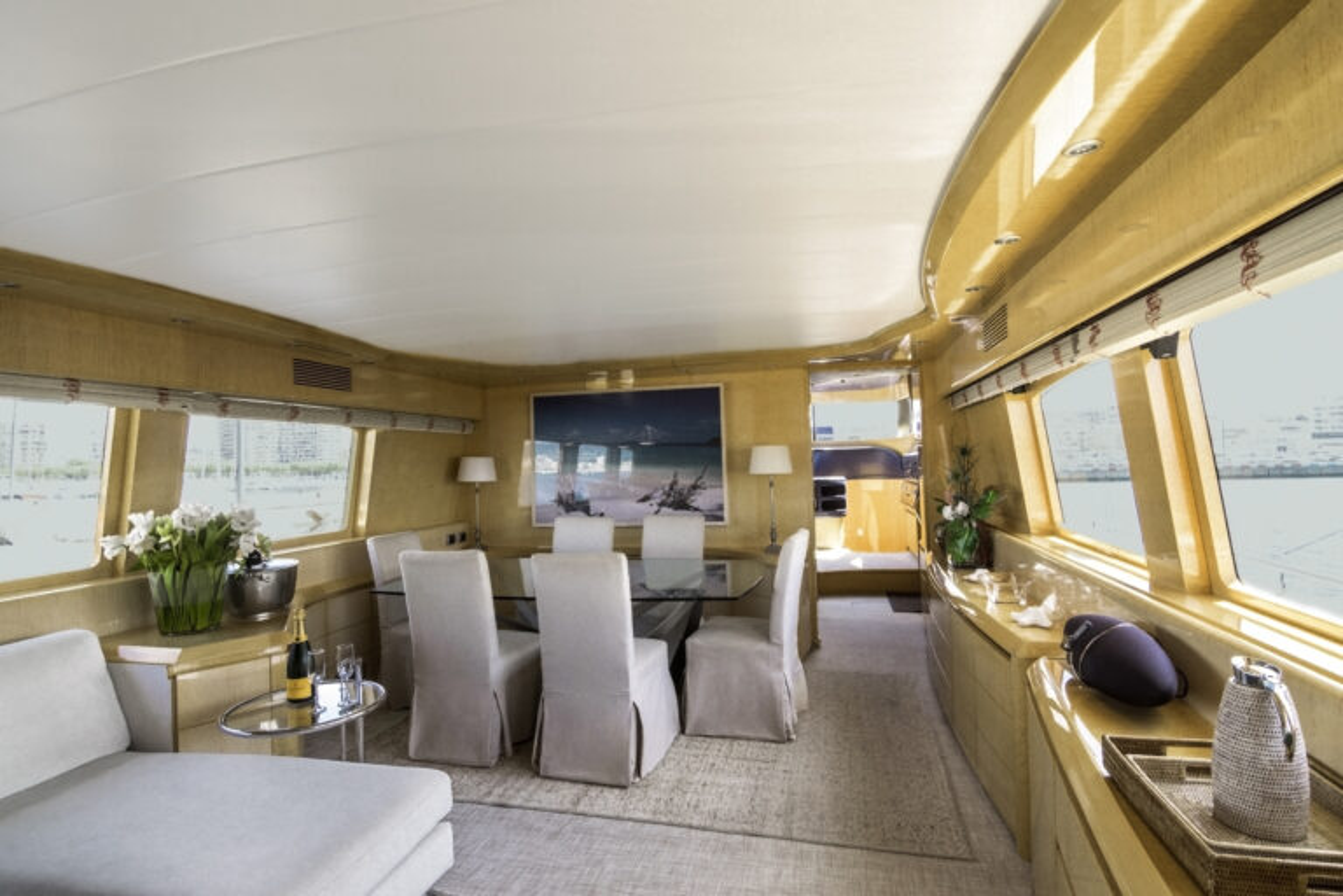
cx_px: 672
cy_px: 448
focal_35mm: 16
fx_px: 615
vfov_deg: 72.1
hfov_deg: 95.0
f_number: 13
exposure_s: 1/10
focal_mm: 11
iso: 400
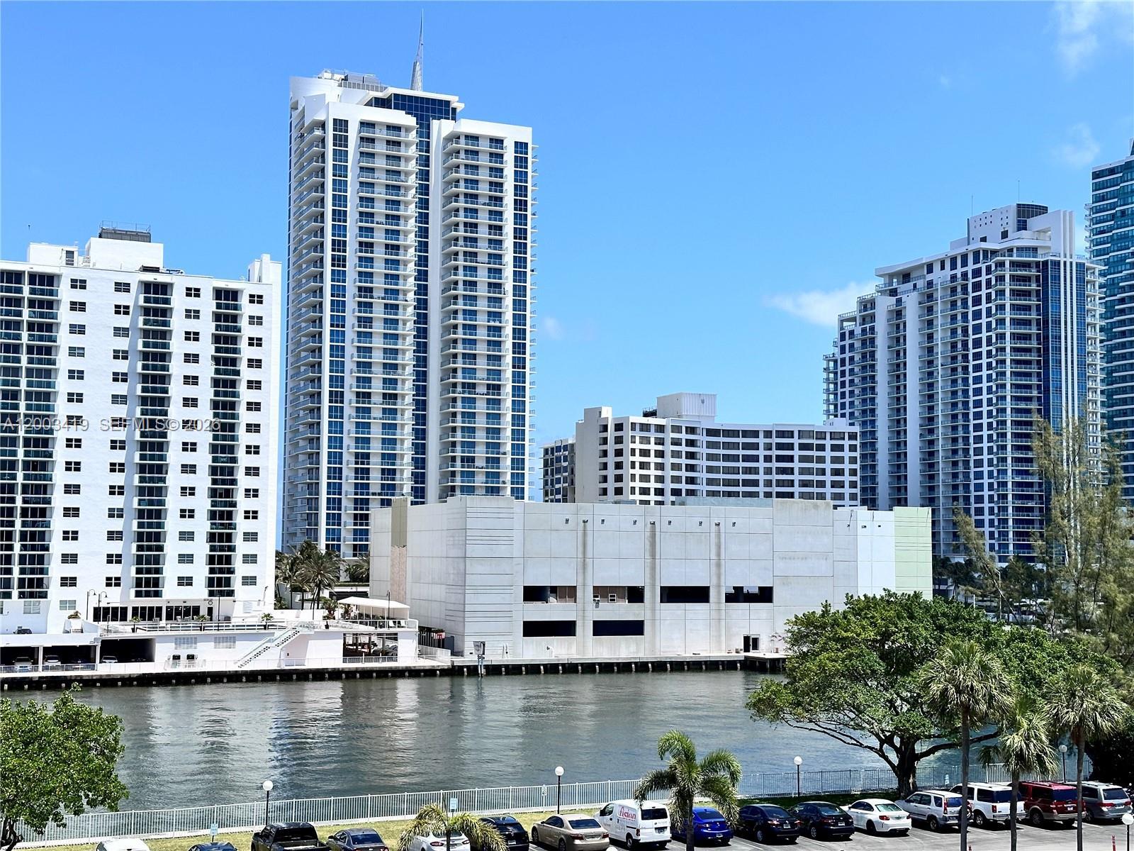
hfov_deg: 39.7
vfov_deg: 30.3
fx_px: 1572
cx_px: 567
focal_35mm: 48
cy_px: 426
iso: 64
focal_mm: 6.86
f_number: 1.78
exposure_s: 1/5556
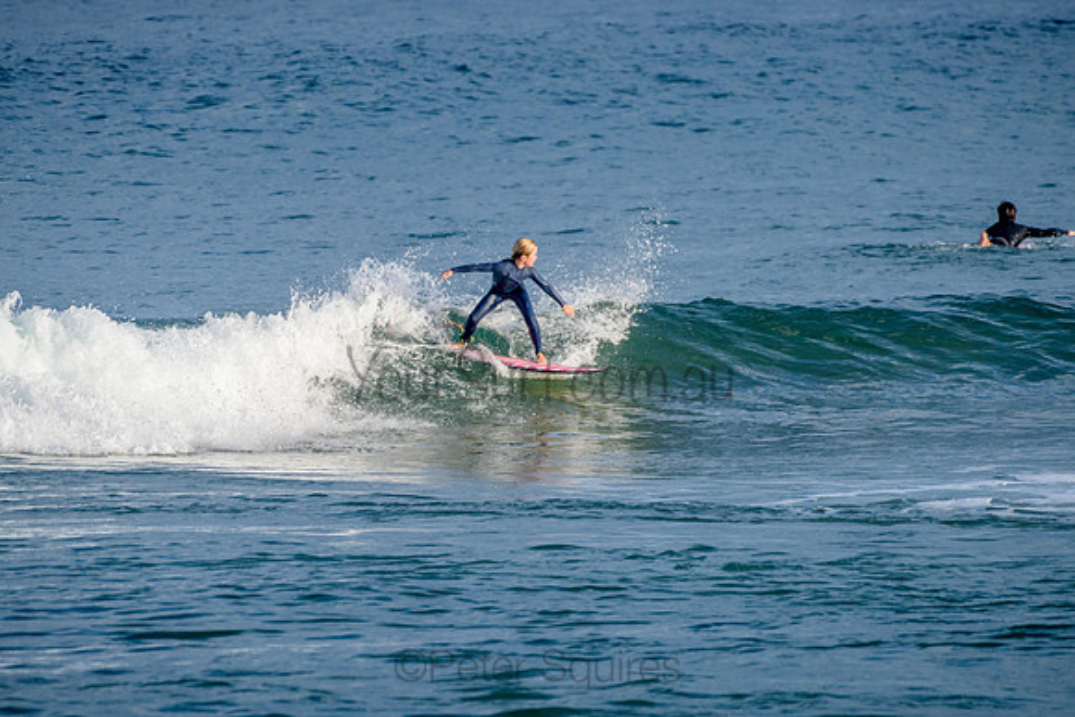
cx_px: 538
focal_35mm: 612
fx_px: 18280
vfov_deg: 2.2
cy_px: 358
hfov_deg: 3.4
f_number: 5.6
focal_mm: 500
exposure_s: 1/1250
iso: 250
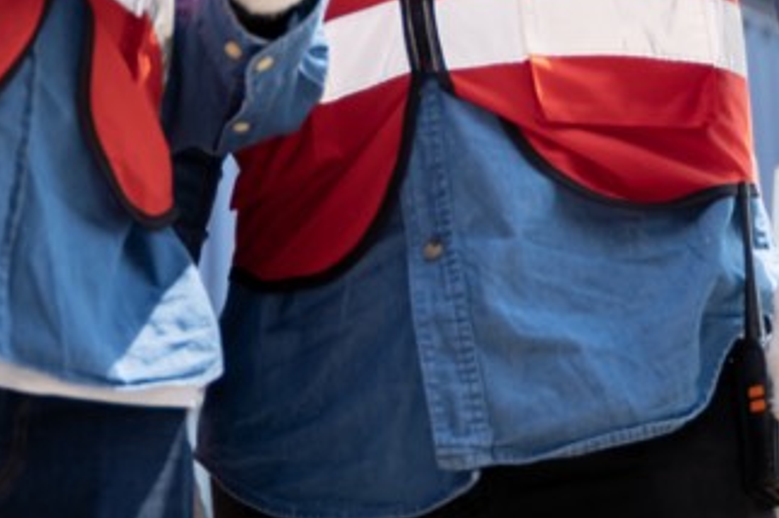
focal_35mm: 177
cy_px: -599
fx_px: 3827
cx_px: 368
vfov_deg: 7.4
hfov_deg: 11.6
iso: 100
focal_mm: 40.7
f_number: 2.8
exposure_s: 1/1000
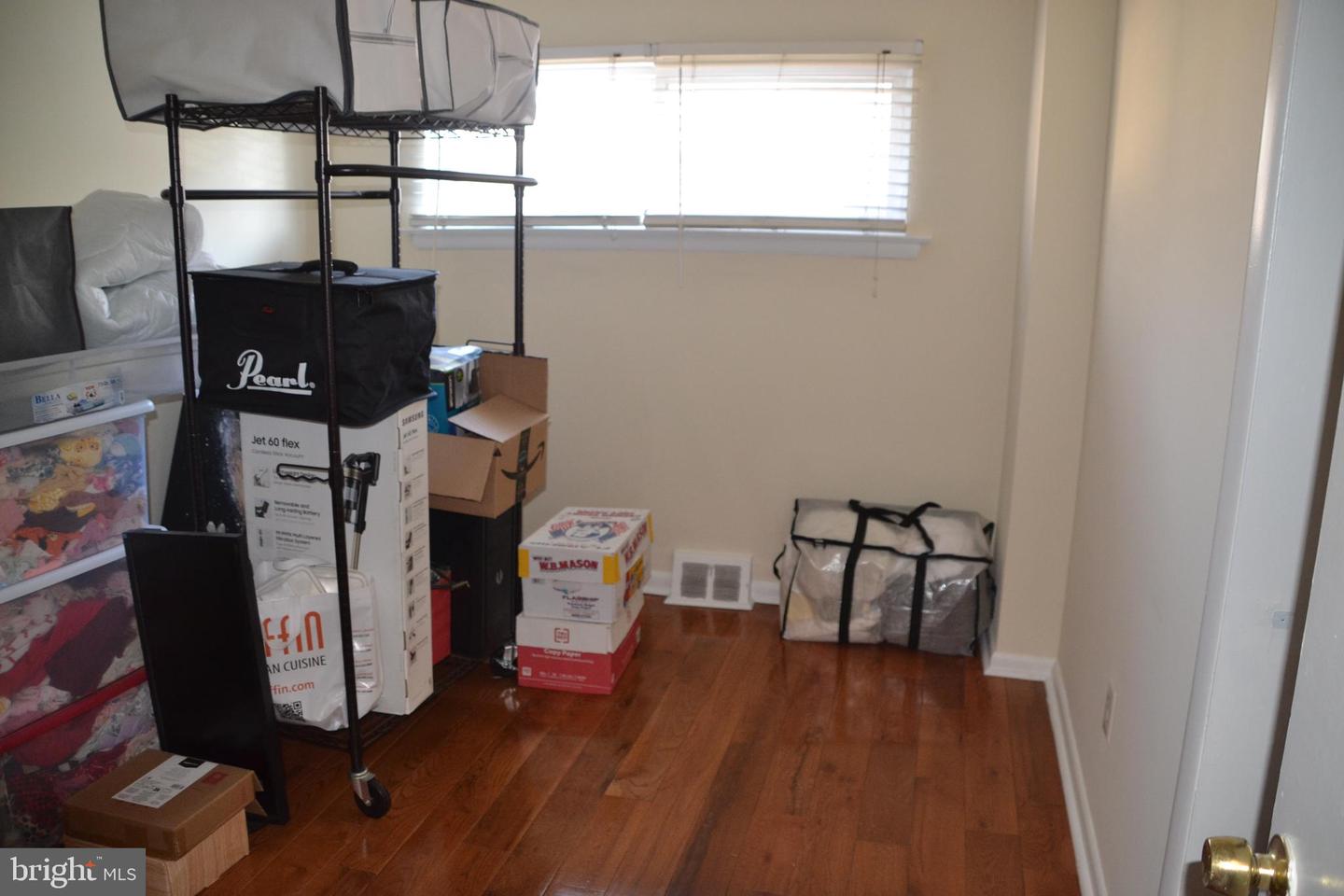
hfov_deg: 67.4
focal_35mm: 27
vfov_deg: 47.9
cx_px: 672
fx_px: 1008
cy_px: 448
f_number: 3.5
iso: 900
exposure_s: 1/60
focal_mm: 18
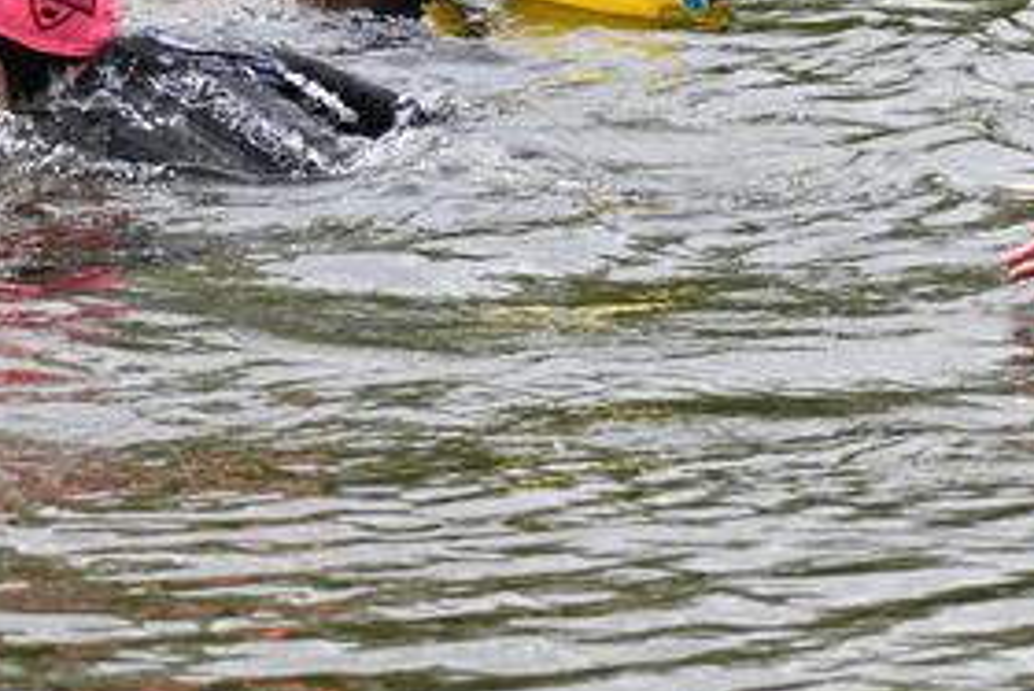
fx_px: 13535
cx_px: 683
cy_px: 65
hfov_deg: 4.4
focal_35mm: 471
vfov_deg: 2.9
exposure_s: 1/250
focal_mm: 240
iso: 400
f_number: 9
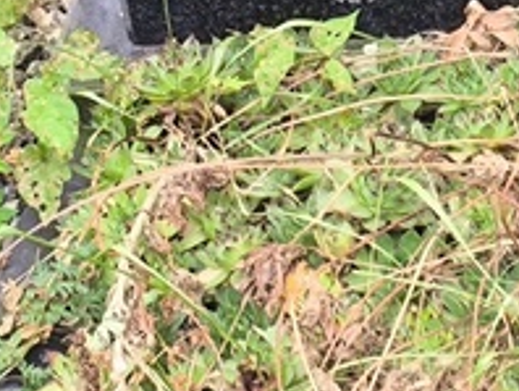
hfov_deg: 9.8
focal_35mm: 202
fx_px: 3032
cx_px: 397
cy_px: -215
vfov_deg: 7.2
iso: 80
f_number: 1.7
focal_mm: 4.71
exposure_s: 1/120
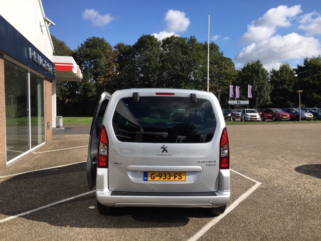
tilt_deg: +0.2
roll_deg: +0.3
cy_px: 120
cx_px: 160
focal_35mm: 29
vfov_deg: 48.2
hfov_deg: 61.7
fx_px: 269
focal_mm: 4.15
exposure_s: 1/1637
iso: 25
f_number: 2.2
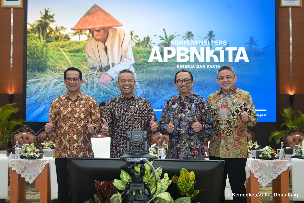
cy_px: 102
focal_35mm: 46
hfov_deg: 42.7
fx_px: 388
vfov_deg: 29.2
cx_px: 152
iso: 1000
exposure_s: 1/100
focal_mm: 46
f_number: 4
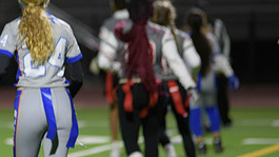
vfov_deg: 2.7
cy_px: 51
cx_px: 33
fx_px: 3388
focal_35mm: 458
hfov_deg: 4.7
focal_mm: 200
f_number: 2.8
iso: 1000
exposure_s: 1/200
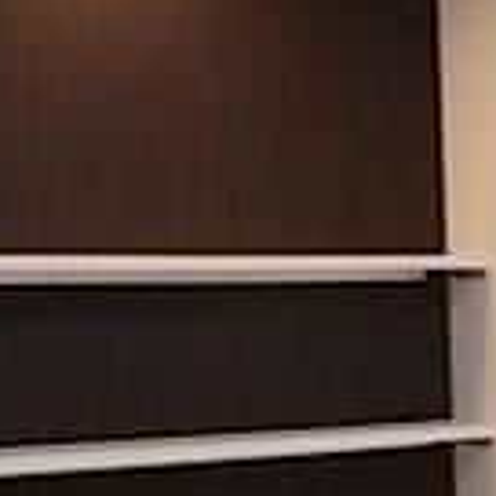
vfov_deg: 15.6
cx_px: 777
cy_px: 569
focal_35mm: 108
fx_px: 1751
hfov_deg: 14.8
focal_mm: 4.6
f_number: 3.2
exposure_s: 1/25
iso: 160
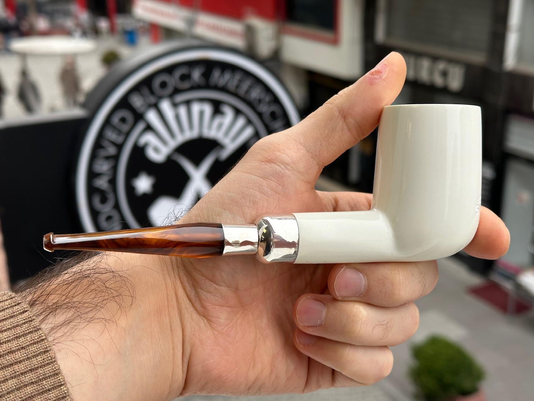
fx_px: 740
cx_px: 267
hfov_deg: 39.7
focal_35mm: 48
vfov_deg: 30.3
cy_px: 200
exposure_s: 1/719
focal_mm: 6.86
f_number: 1.78
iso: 64
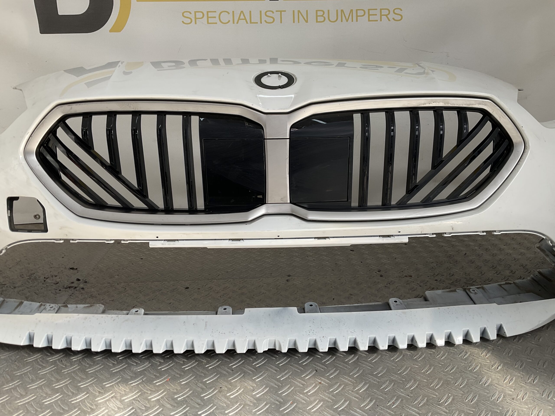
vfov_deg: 48.2
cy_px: 208
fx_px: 465
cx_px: 278
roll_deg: -0.3
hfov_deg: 61.7
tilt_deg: -14.9
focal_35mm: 29
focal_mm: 3
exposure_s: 1/613
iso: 16
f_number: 1.8
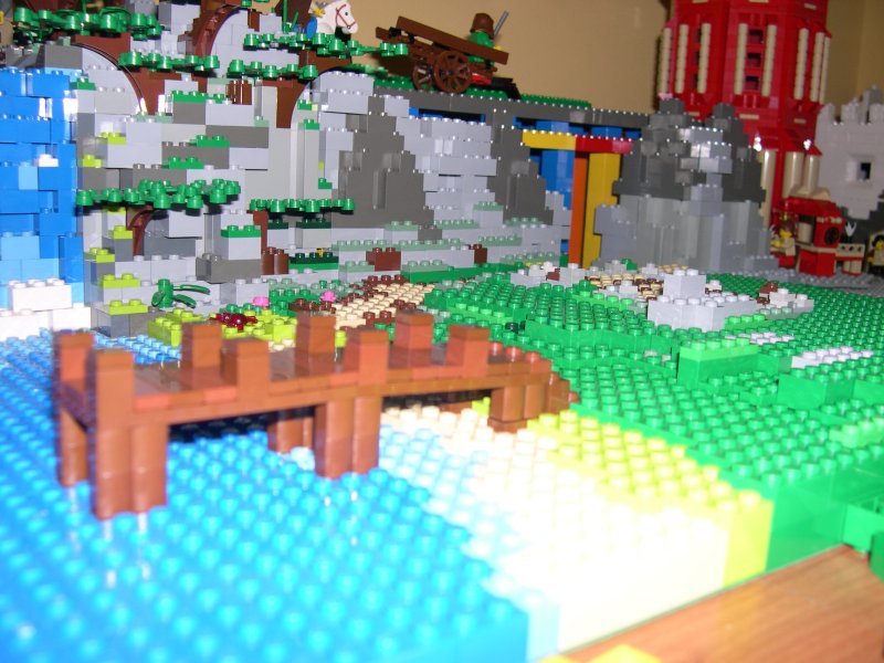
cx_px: 442
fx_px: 970
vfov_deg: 37.7
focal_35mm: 38
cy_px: 332
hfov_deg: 49.0
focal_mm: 8
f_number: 2.8
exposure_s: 1/60
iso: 100
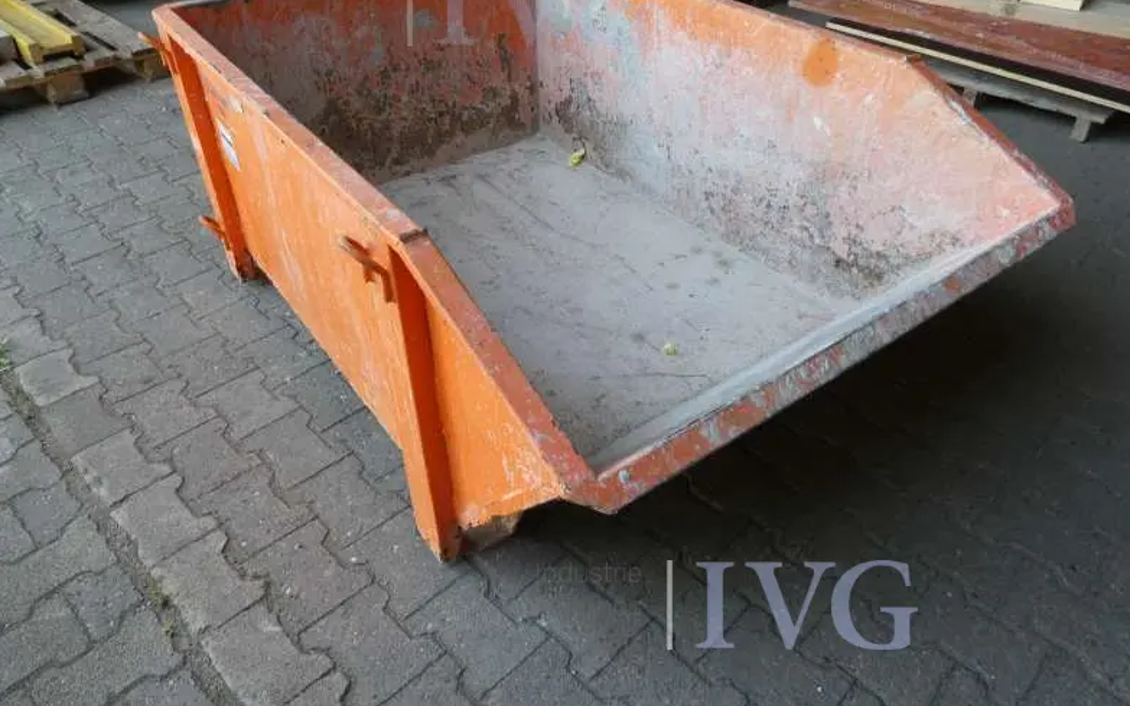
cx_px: 571
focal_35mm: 26
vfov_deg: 47.4
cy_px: 303
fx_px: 801
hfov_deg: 70.4
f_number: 3.3
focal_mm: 4.3
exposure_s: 1/60
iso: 160
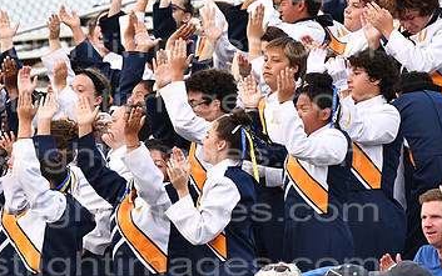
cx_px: 95
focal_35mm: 754
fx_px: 9087
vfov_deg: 1.7
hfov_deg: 2.8
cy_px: 131
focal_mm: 300
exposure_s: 1/800
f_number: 5.6
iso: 3200
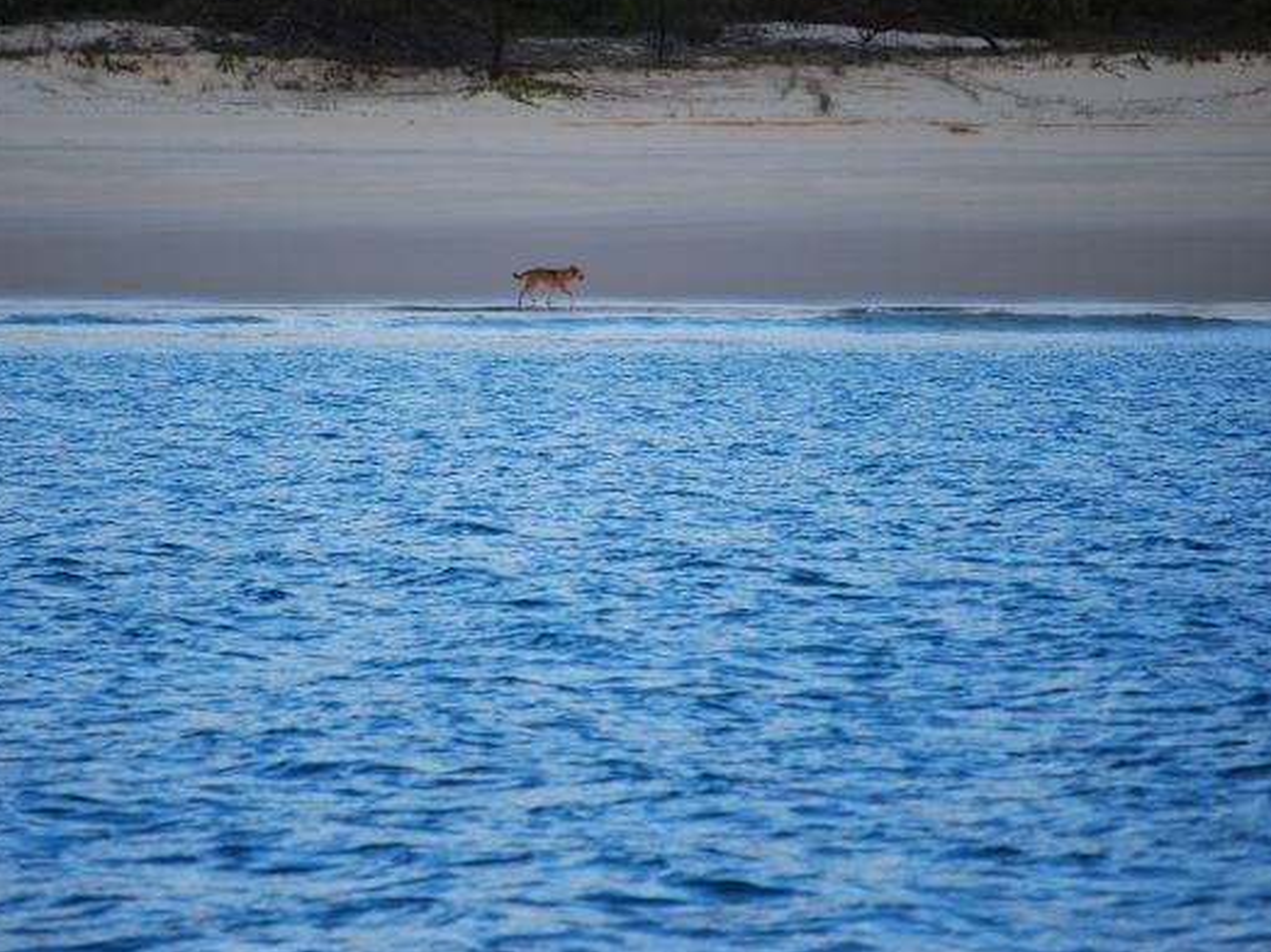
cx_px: 531
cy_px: 443
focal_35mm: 354
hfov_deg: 5.6
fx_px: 12992
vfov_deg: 4.2
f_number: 5.6
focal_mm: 200
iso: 400
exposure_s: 1/500
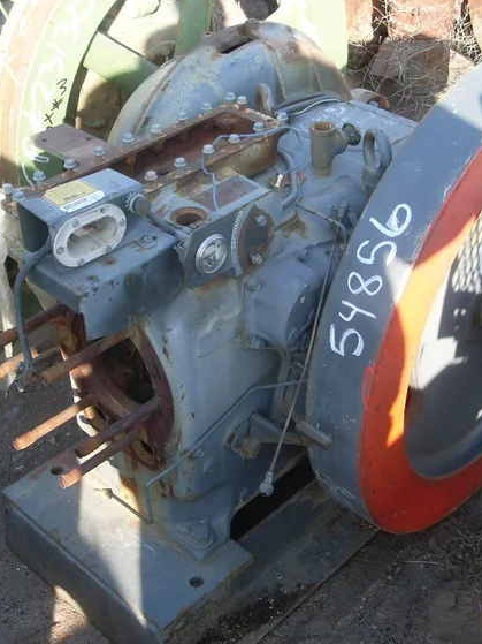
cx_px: 294
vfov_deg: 37.5
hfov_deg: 28.5
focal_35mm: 51
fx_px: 947
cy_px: 323
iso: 80
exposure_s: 1/250
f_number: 3
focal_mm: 6.3
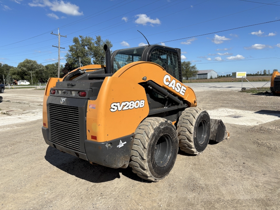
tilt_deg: -7.7
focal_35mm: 26
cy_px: 105
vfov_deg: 53.1
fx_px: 210
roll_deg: +0.6
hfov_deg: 67.3
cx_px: 140
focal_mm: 5.96
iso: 50
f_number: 1.6
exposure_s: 1/4425
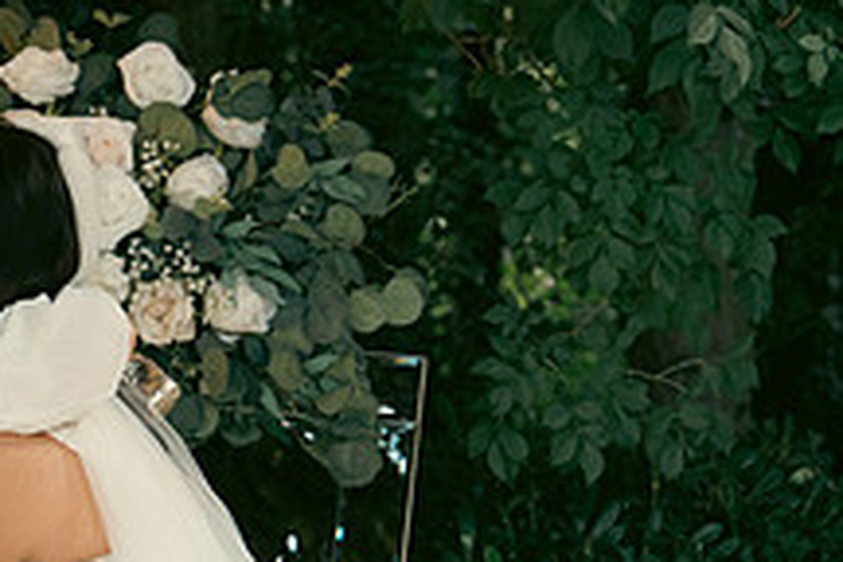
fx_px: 3957
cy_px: 560
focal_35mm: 169
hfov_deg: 11.9
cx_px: -164
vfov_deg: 8.1
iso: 500
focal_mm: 42
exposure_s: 1/200
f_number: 3.5
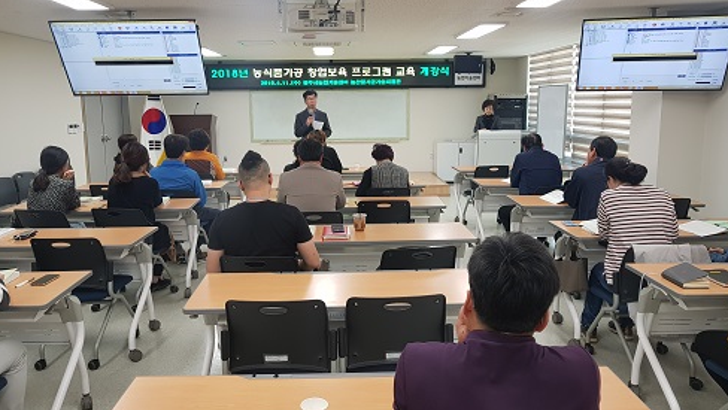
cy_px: 202
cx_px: 368
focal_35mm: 29
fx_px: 560
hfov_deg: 66.0
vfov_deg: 40.2
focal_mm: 4.2
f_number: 1.7
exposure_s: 1/60
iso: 64
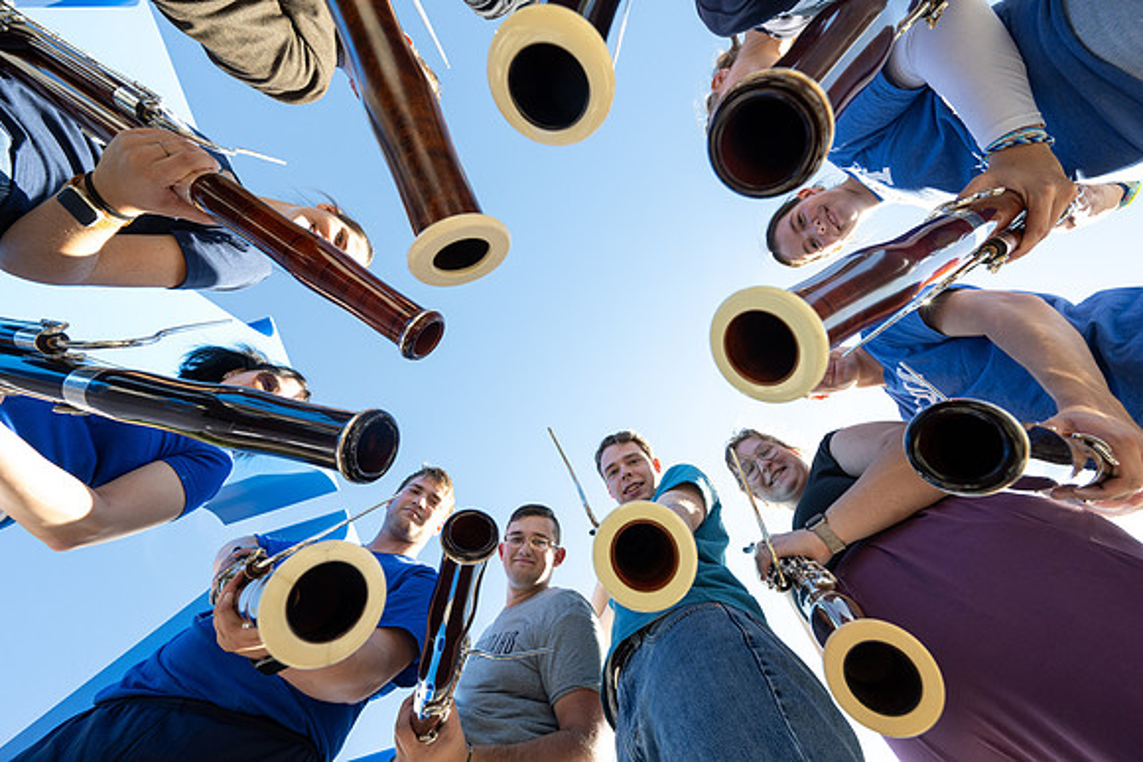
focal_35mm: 14
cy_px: 381
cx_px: 572
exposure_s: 1/250
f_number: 8
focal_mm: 14
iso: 500
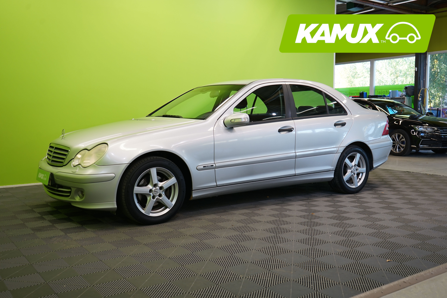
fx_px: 435
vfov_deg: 37.9
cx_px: 224
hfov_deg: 54.4
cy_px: 149
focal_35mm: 35
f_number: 5.6
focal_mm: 35
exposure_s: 1/30
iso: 400
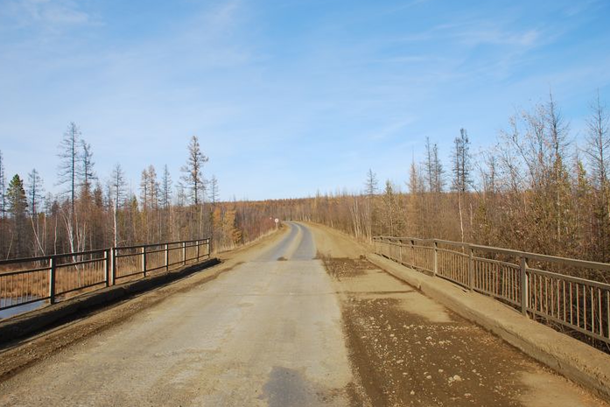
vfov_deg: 42.3
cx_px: 305
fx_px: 525
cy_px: 199
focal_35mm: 31
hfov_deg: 60.3
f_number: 7.1
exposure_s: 1/200
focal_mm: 20
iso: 100
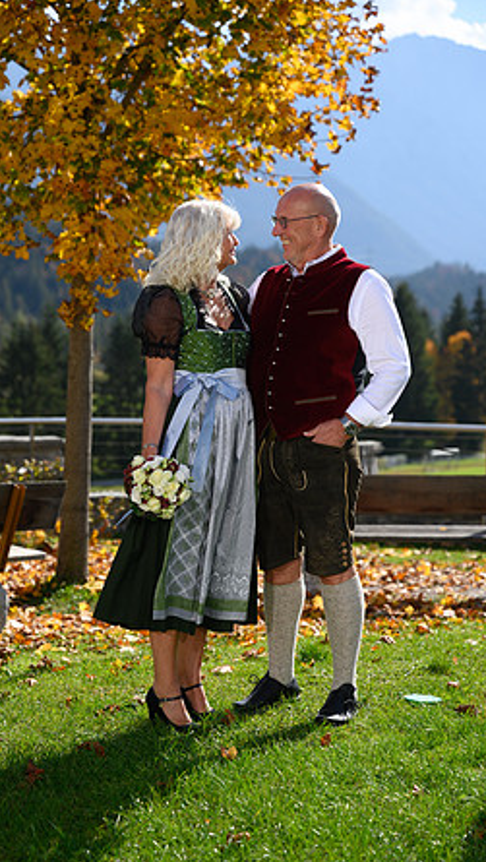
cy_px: 430
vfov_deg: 28.6
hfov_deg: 16.3
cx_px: 210
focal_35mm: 74
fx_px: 1692
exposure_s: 1/1000
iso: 100
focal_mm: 70
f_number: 3.5
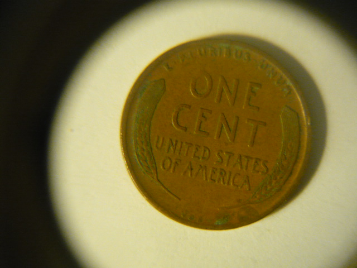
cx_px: 178
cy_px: 134
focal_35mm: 33
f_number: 2.8
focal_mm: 5.5
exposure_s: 1/20
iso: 400
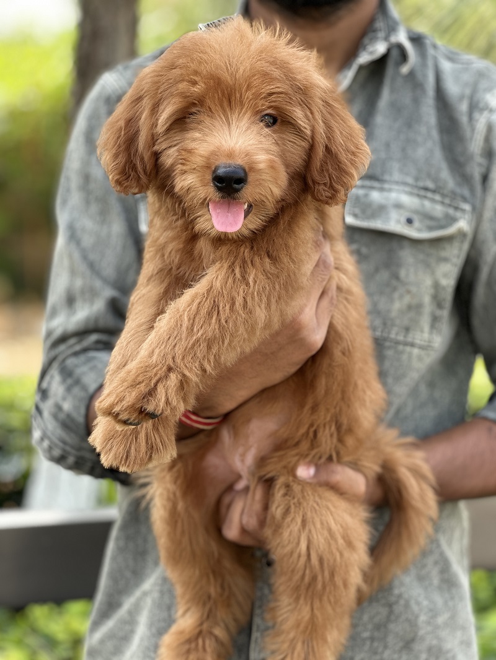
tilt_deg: -6.6
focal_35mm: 77
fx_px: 1470
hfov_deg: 19.1
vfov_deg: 25.3
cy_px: 330
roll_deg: +0.0
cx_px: 248
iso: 40
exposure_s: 1/121
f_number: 2.8
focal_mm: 9
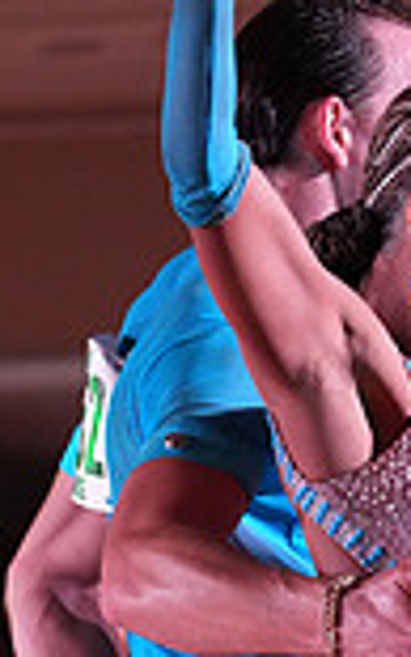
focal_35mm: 543
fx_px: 9722
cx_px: 307
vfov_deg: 3.9
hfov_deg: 2.4
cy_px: 971
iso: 5000
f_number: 5.6
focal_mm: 142
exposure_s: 1/250
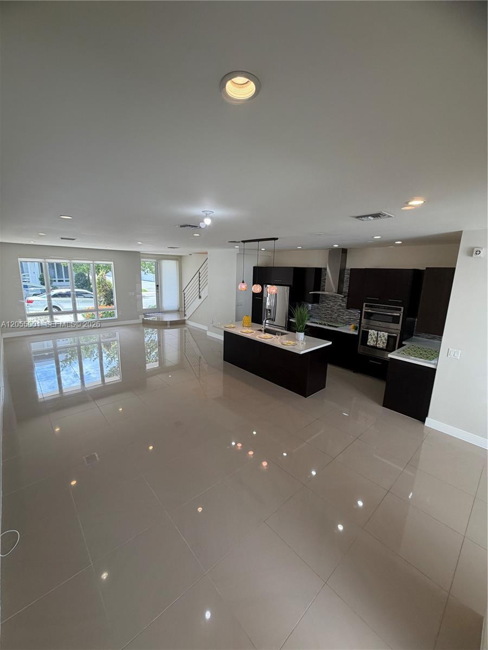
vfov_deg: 102.1
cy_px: 325
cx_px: 244
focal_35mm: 14
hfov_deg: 85.7
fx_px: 263
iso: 100
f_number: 2.2
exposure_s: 1/120
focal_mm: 2.22
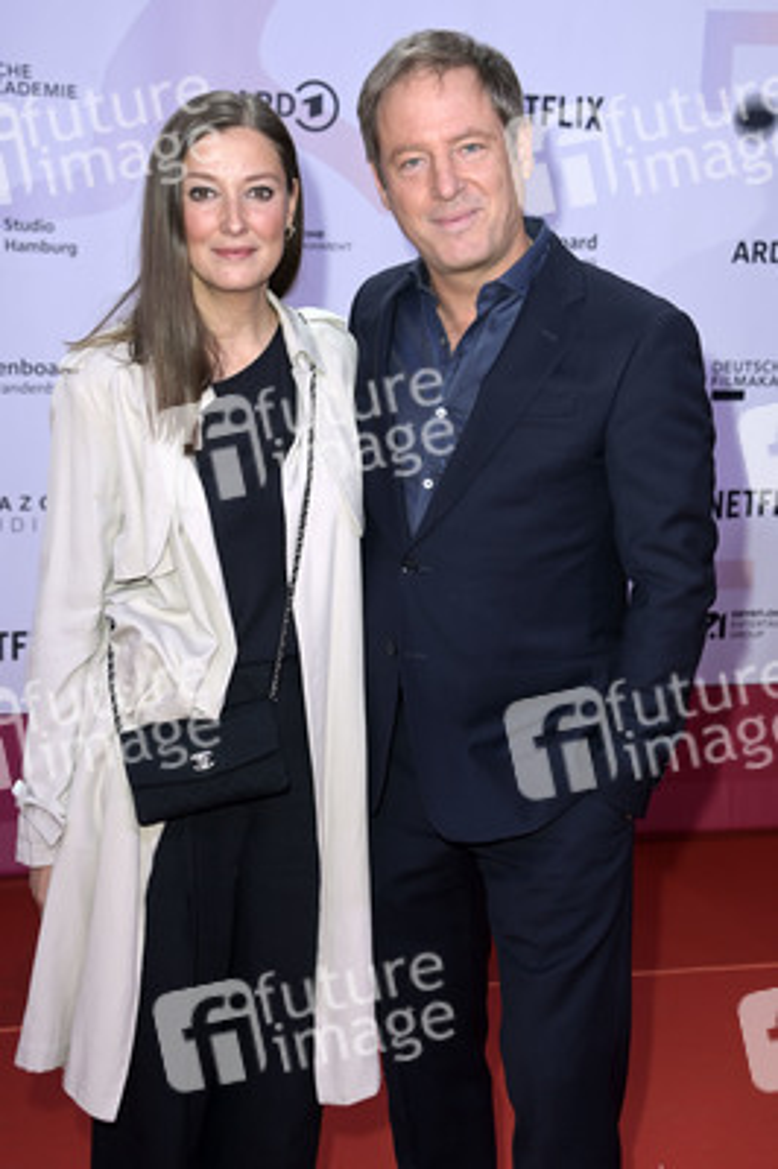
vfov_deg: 36.3
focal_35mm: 55
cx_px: 389
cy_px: 584
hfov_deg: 24.6
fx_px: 1786
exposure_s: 1/250
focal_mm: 55
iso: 400
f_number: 5.6
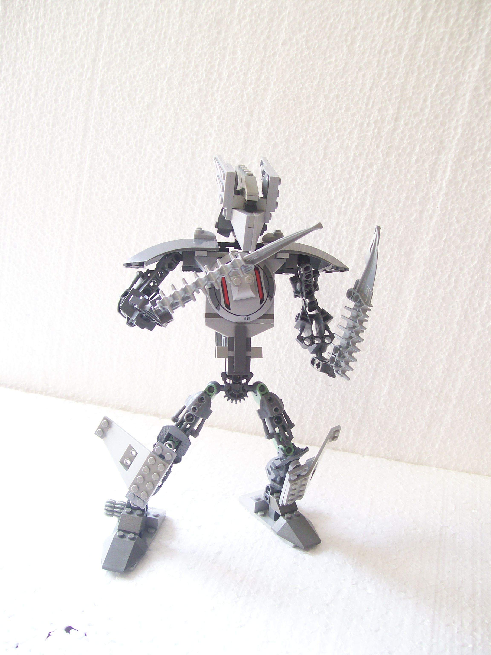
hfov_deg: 39.7
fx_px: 681
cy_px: 328
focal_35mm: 36
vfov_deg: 51.4
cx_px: 246
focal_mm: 6
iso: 80
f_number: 2.7
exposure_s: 1/38
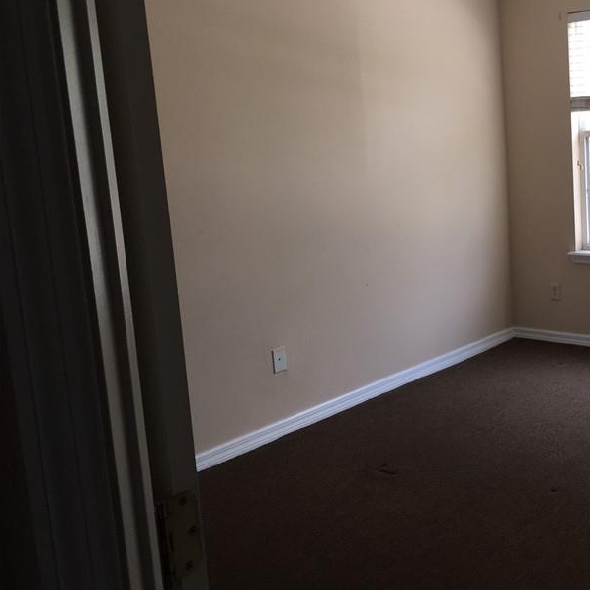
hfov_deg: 36.5
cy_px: 283
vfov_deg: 38.3
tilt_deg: -9.8
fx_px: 848
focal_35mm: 44
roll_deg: +1.5
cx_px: 502
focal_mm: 4.15
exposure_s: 1/120
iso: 32
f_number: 2.2
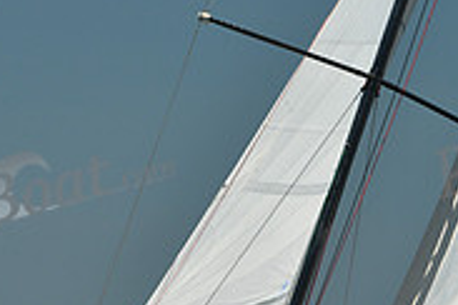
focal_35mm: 459
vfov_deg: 3.0
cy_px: 299
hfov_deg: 4.5
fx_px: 5839
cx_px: 308
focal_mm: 145
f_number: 9
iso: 320
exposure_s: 1/640
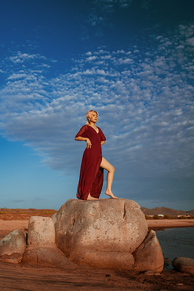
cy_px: 146
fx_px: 283
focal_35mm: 35
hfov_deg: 37.9
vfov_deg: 54.4
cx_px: 97
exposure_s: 1/8000
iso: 100
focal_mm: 35
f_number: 1.4
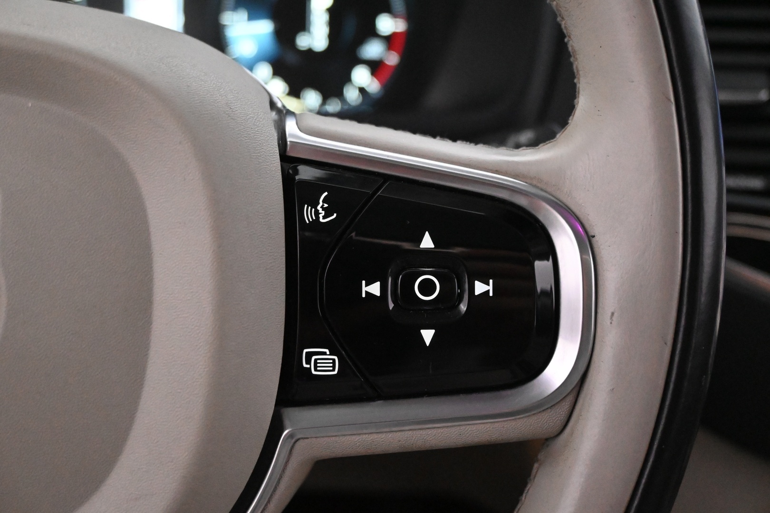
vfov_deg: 32.4
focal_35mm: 41
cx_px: 385
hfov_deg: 47.2
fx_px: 882
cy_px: 256
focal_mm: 27.5
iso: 9000
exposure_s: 1/40
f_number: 4.5
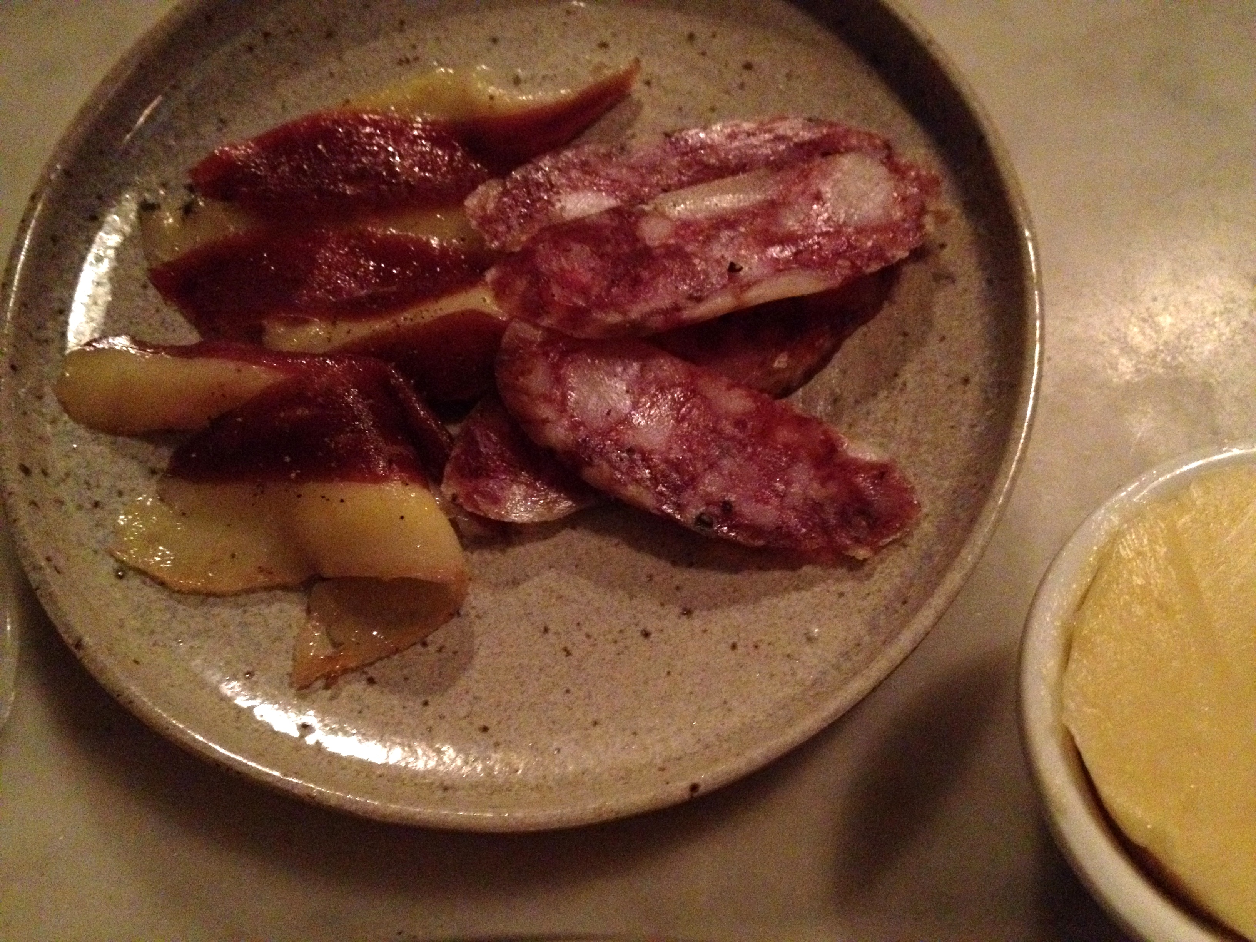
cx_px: 628
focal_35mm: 35
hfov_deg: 52.6
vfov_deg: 40.7
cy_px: 471
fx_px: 1270
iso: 800
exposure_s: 1/15
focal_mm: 4.28
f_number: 2.4
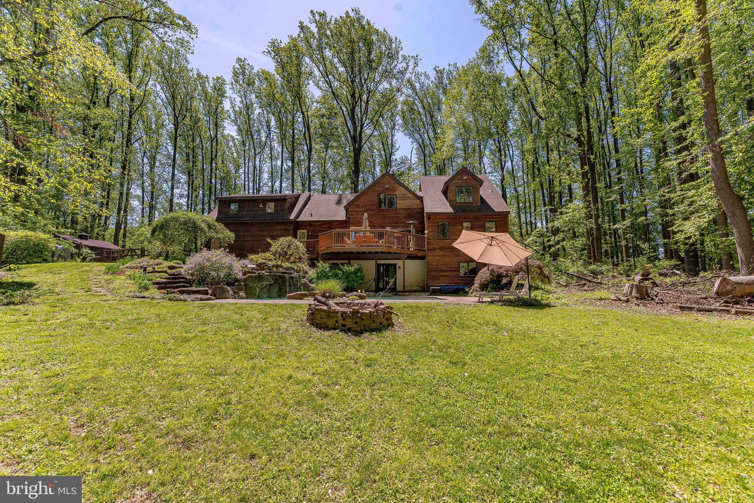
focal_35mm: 14
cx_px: 377
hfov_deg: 104.3
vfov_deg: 81.2
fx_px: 293
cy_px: 252
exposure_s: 1/1250
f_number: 8
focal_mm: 14
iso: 320
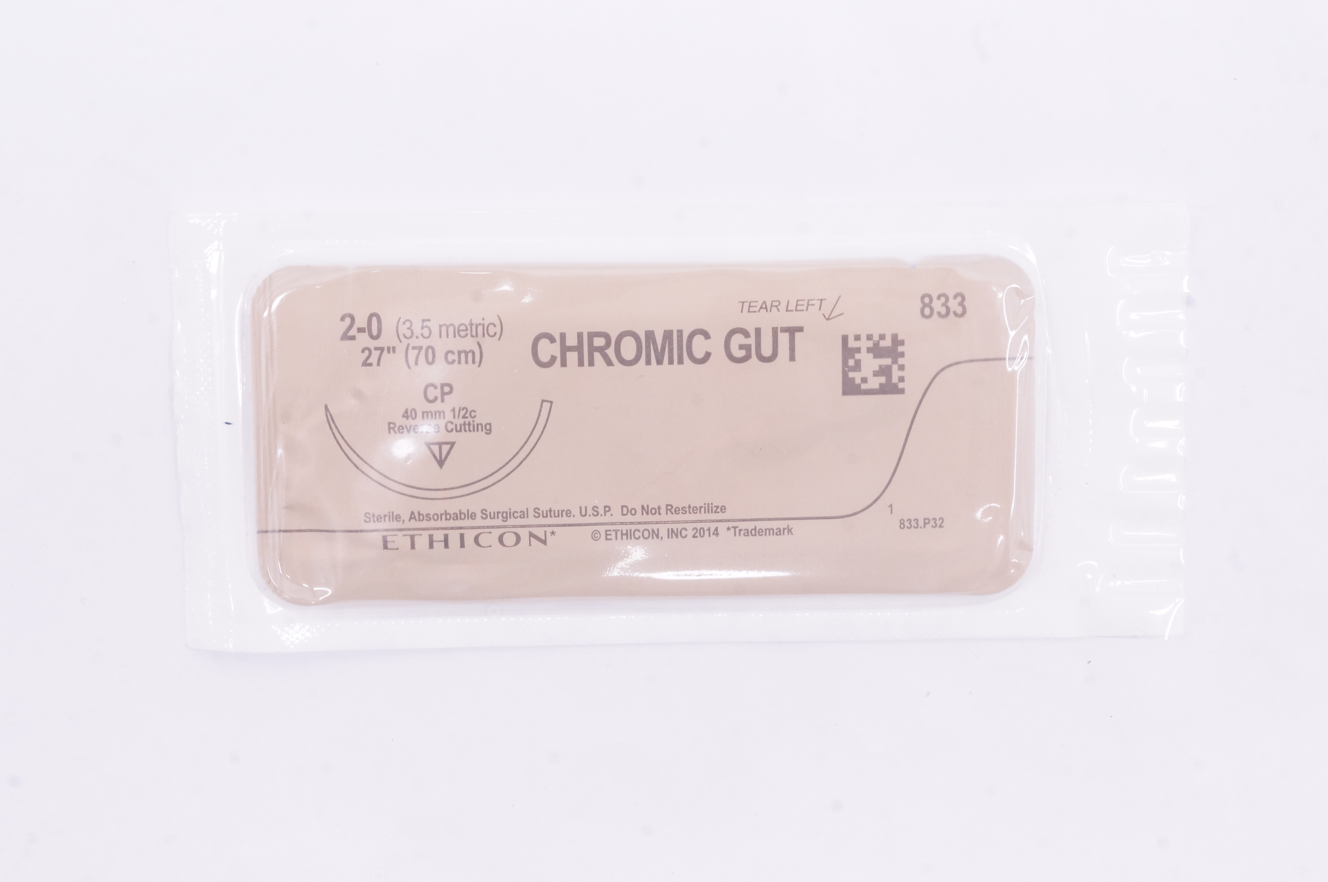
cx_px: 664
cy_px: 441
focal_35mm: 62
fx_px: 2266
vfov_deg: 22.0
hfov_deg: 32.7
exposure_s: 1/25
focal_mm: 41
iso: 1600
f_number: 16
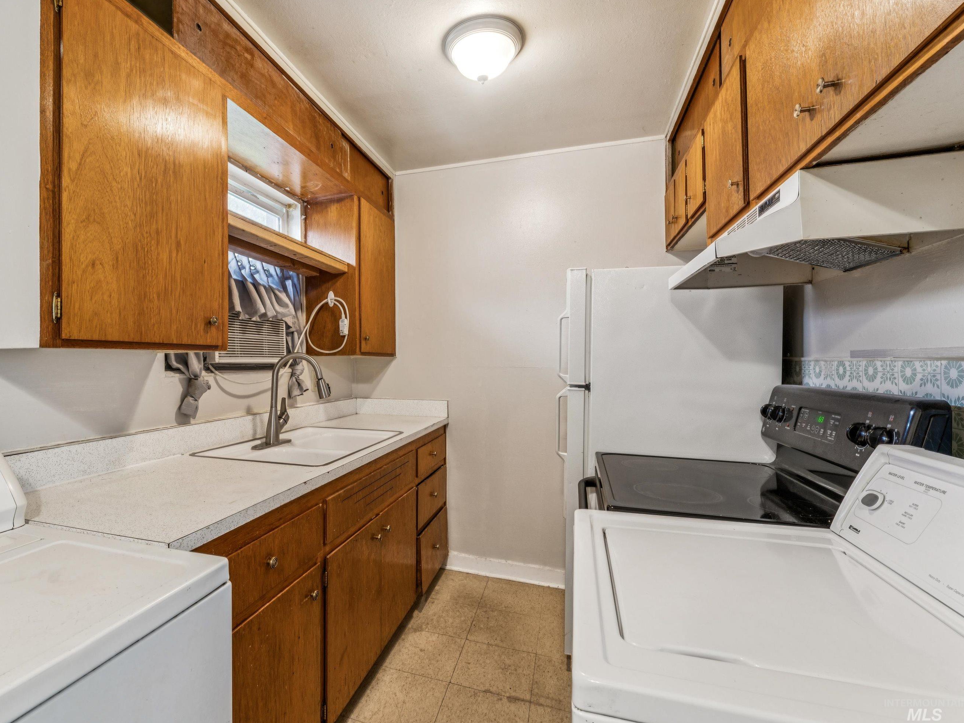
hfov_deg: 89.5
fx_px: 480
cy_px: 363
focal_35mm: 17
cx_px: 401
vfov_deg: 74.0
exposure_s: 1/3.33
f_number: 13
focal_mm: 15.2
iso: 400
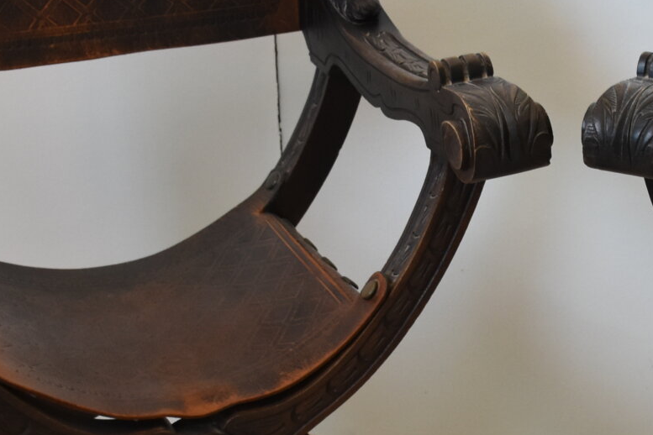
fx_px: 2061
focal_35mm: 114
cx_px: 547
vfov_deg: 12.0
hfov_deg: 17.8
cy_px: 283
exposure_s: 1/60
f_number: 4
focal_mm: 23
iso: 800
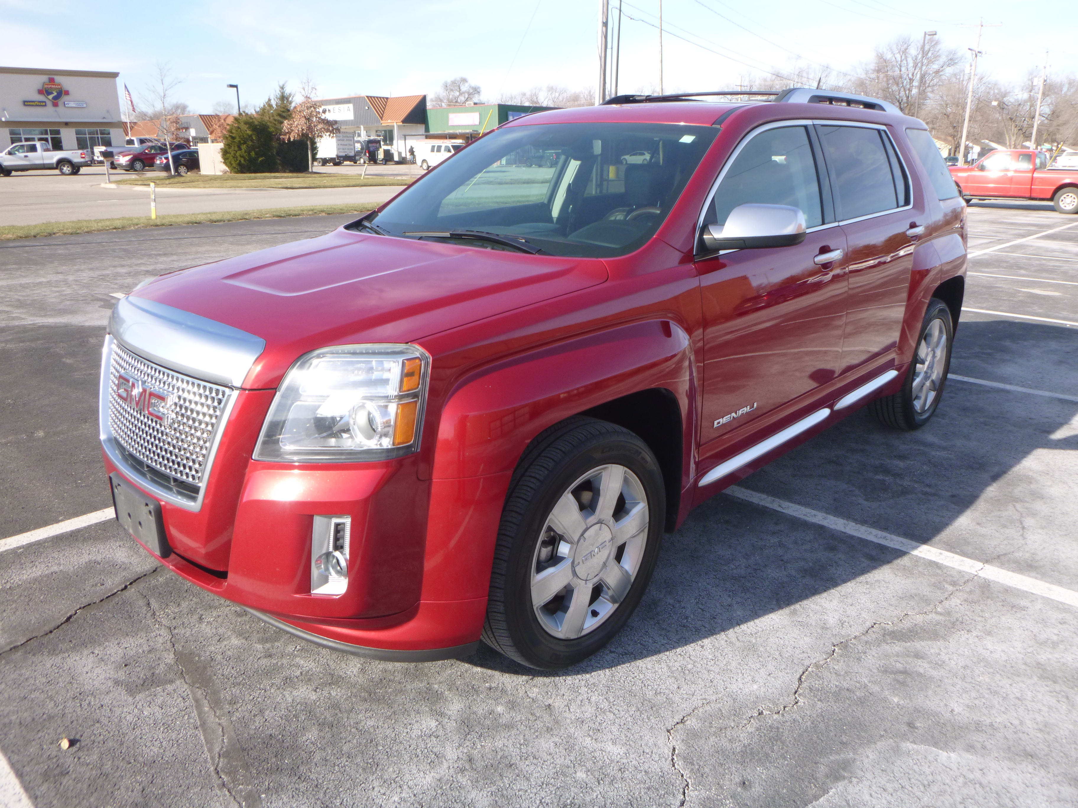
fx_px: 779
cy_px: 404
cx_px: 539
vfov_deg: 54.9
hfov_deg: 69.4
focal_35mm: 25
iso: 100
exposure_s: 1/250
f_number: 3.9
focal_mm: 4.5
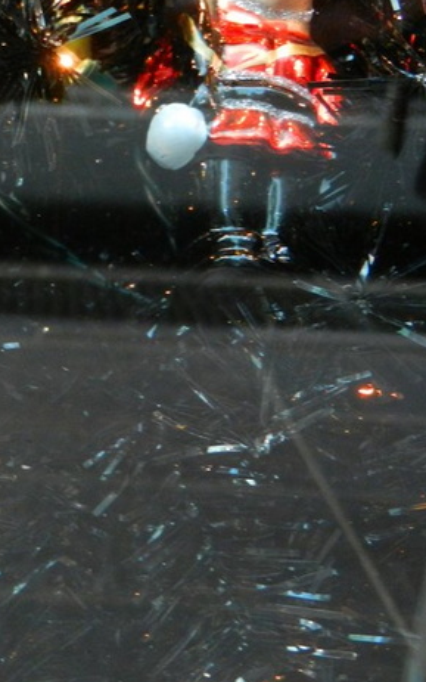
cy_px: 407
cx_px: -137
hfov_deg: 11.7
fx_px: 2024
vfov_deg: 19.1
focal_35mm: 109
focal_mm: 10.9
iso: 640
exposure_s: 1/50
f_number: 4.5
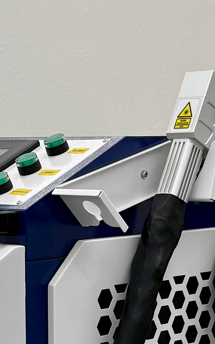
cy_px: 315
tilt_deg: -7.9
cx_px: 108
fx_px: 1097
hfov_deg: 11.2
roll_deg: +0.5
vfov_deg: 17.5
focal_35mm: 117
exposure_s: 1/307
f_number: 1.78
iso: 80
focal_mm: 6.76
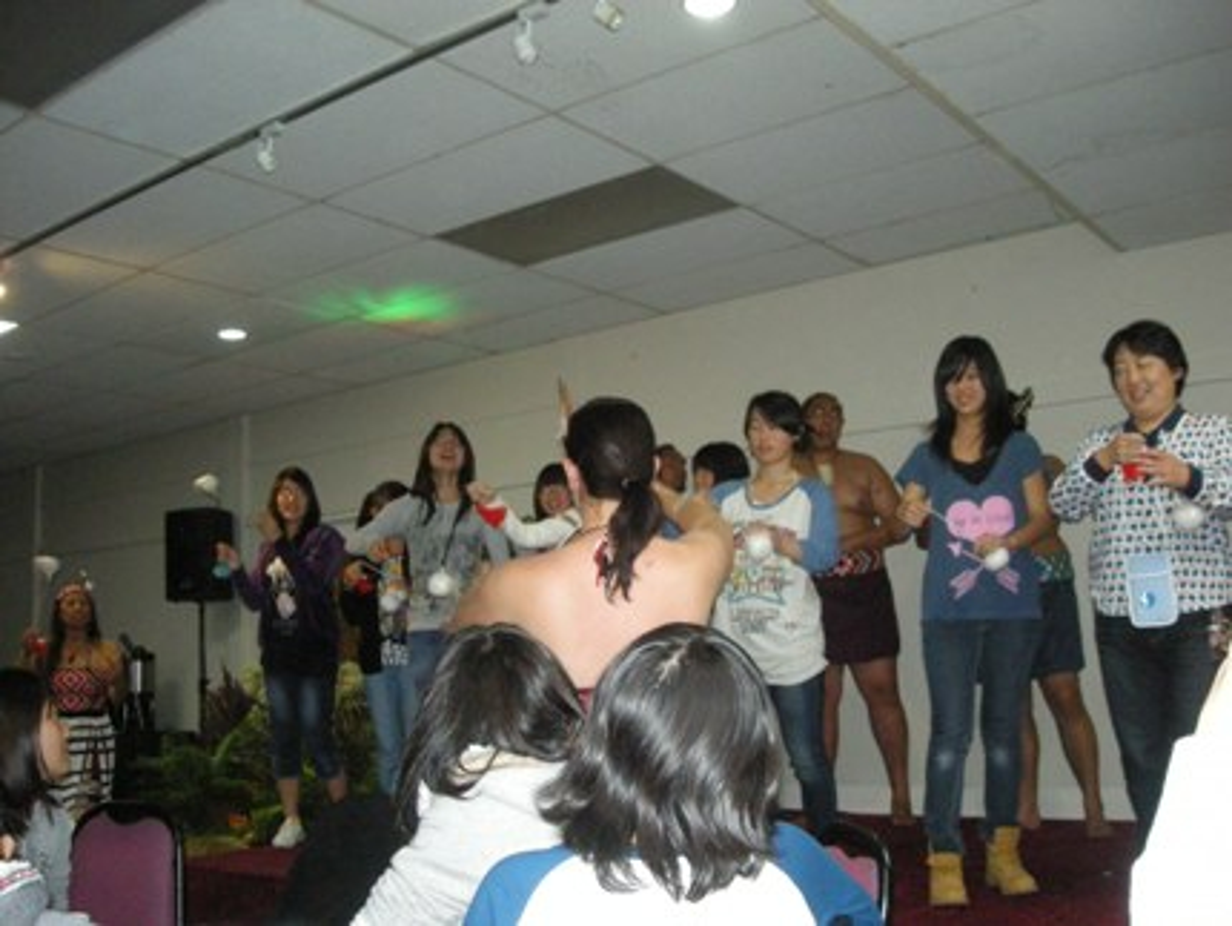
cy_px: 463
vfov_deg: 40.7
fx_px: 1246
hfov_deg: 52.6
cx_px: 616
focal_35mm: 35
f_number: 2.8
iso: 394
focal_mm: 5.7
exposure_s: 1/60
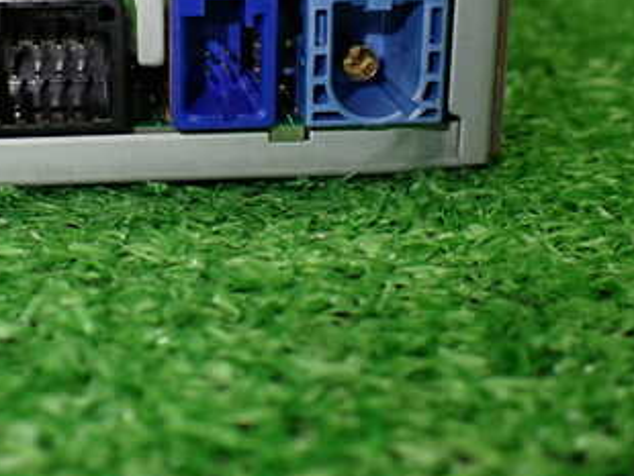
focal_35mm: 58
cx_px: 155
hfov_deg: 32.6
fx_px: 1063
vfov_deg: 24.8
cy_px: 84
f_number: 2.3
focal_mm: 5.4
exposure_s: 1/125
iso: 200
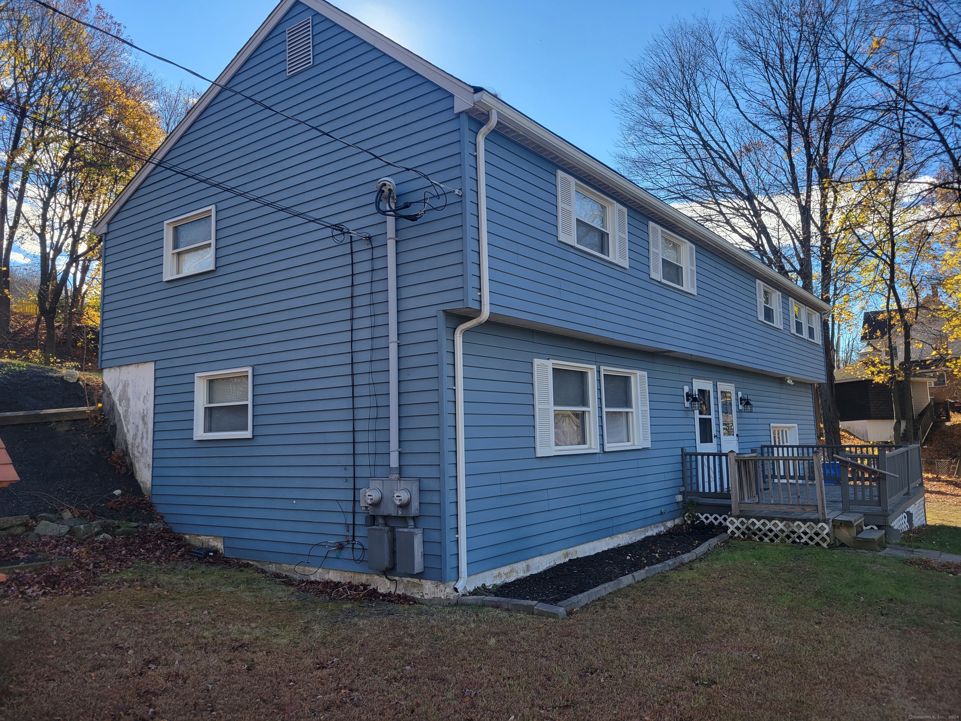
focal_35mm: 26
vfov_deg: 53.1
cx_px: 480
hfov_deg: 67.3
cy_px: 360
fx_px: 722
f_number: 1.8
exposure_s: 1/922
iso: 40
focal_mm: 5.4
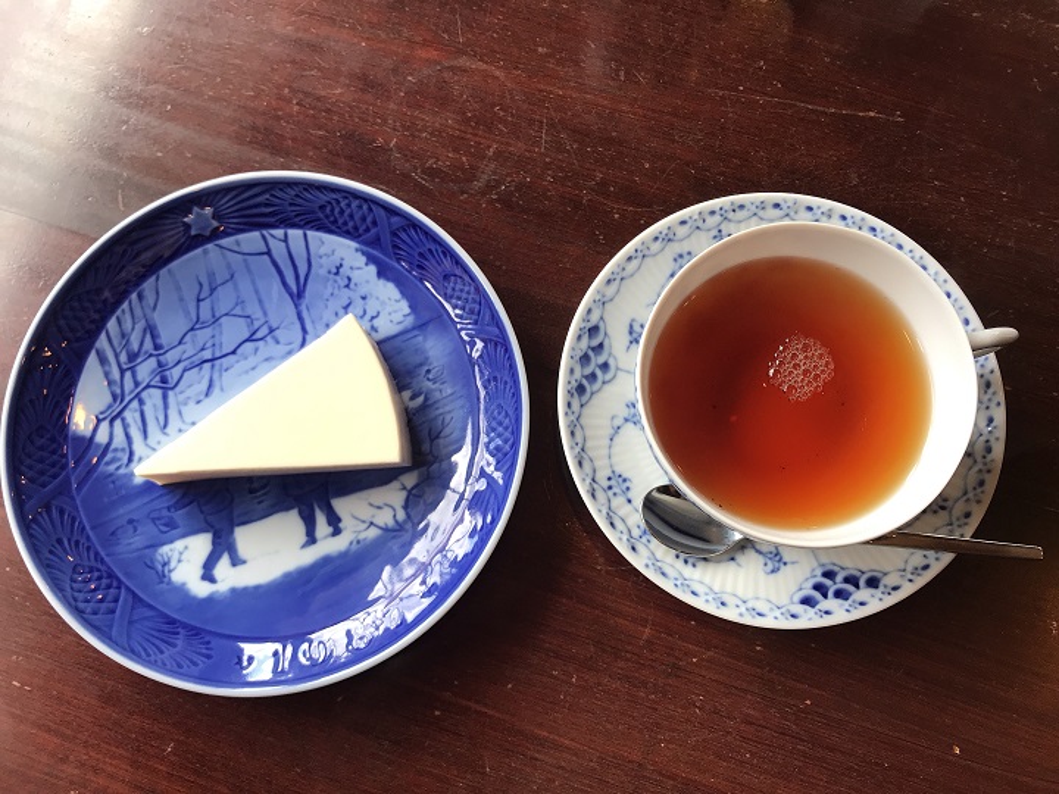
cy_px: 397
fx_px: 857
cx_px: 530
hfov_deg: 63.4
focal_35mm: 28
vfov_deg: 49.7
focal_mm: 3.99
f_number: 1.8
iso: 25
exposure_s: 1/60
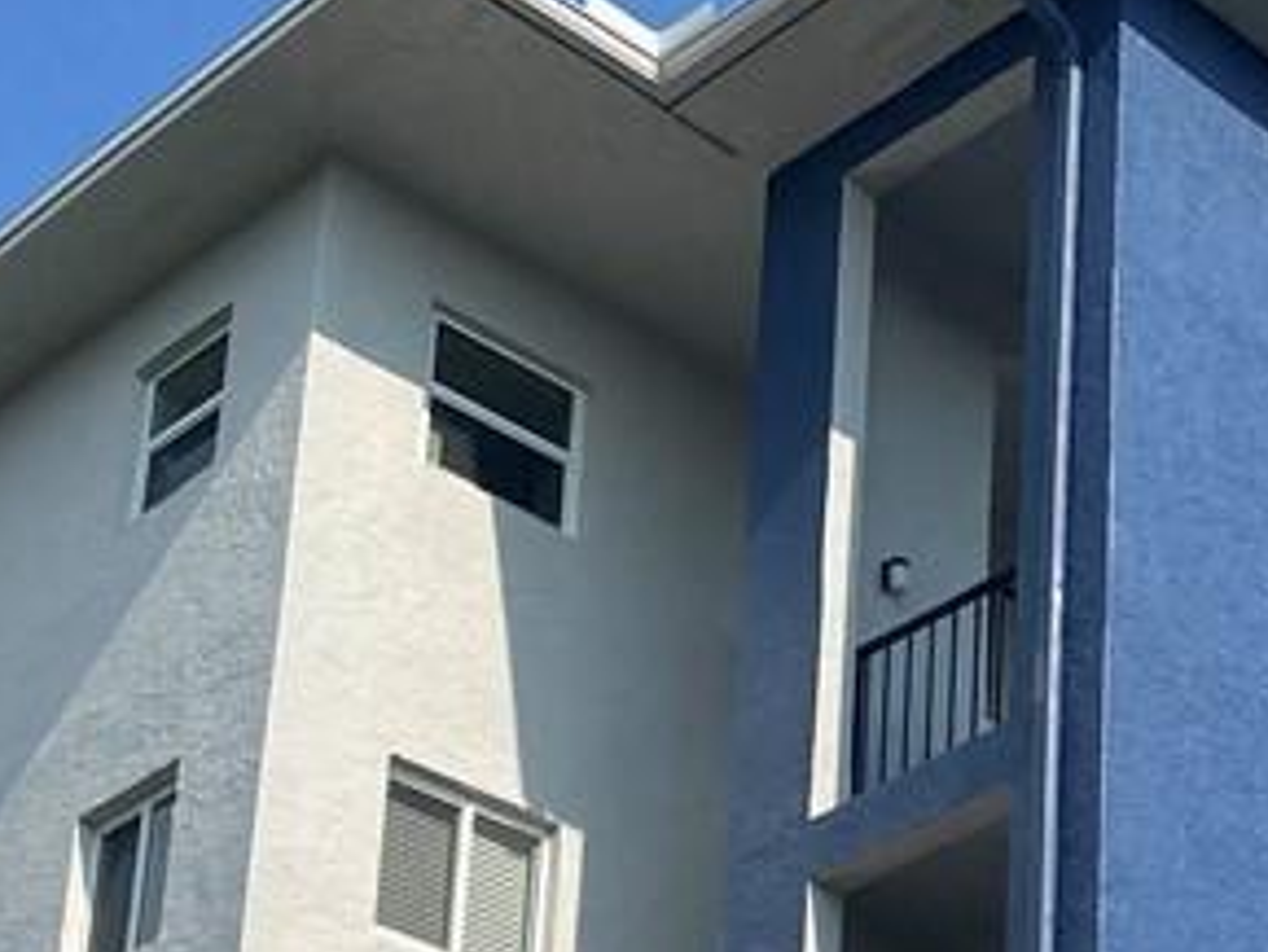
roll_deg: +3.3
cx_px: 1992
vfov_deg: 14.6
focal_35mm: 92
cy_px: 1566
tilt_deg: +18.3
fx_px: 3371
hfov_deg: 18.5
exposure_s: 1/2817
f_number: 1.8
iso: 32
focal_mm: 4.25
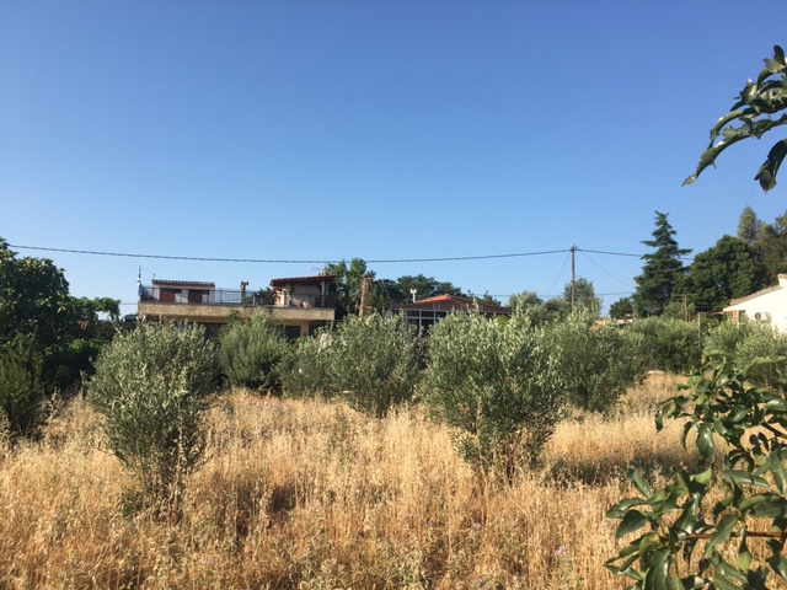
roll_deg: +0.6
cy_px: 295
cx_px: 394
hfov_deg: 61.7
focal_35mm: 29
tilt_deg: +3.5
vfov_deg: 48.2
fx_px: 659
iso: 25
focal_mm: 4.15
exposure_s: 1/1221
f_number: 2.2
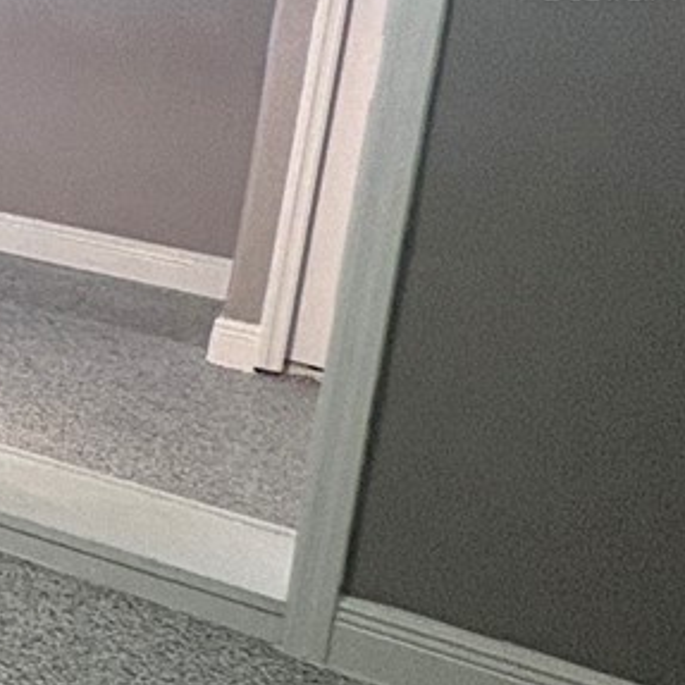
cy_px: -19
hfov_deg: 13.3
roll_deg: +0.0
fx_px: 1545
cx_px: -1146
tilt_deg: -7.6
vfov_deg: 23.8
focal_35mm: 69
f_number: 2.2
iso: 160
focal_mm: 2.22
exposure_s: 1/60
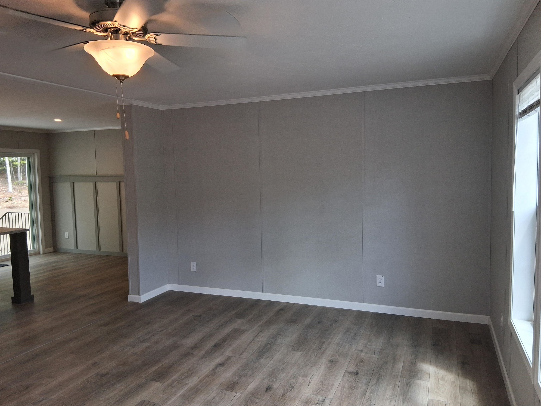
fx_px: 406
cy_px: 203
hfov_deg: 67.3
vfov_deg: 53.1
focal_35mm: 26
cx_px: 270
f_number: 1.8
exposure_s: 1/120
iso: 80
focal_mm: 3.98
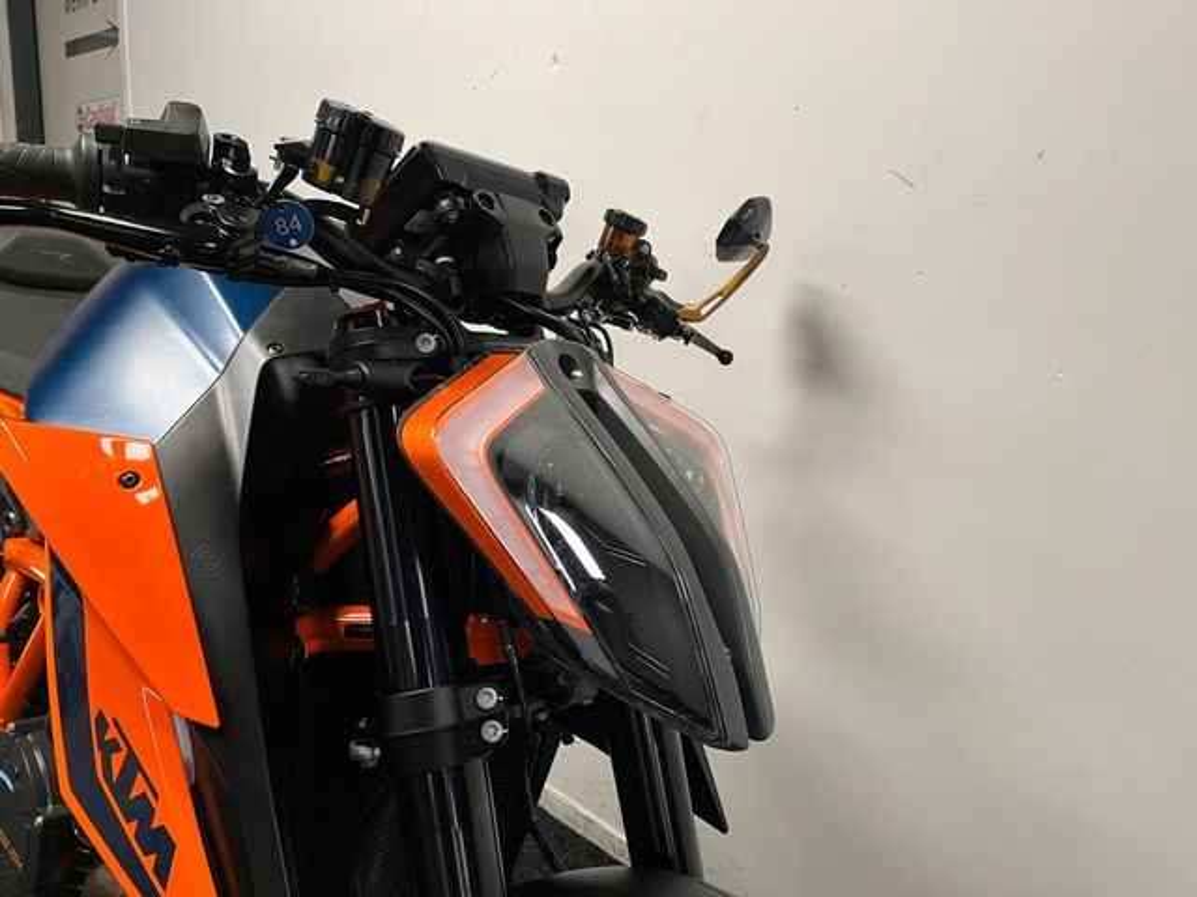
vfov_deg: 53.1
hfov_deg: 67.3
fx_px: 899
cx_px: 598
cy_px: 448
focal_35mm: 26
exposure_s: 1/50
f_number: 1.6
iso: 100
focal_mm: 5.1
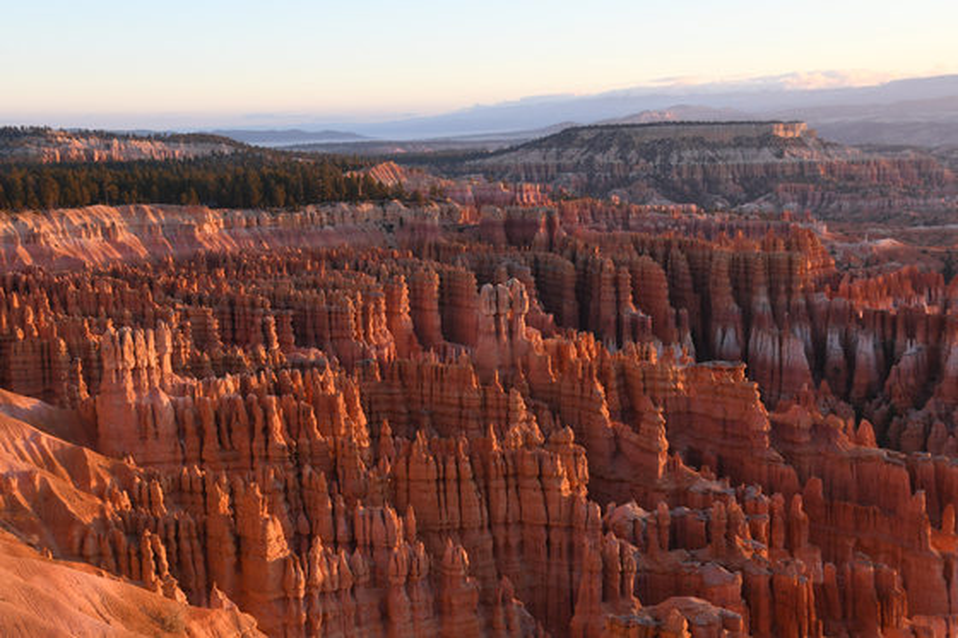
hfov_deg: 42.3
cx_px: 479
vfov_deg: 28.9
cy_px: 319
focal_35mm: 46
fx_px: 1237
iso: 400
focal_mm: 31
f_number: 5.6
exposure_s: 1/125
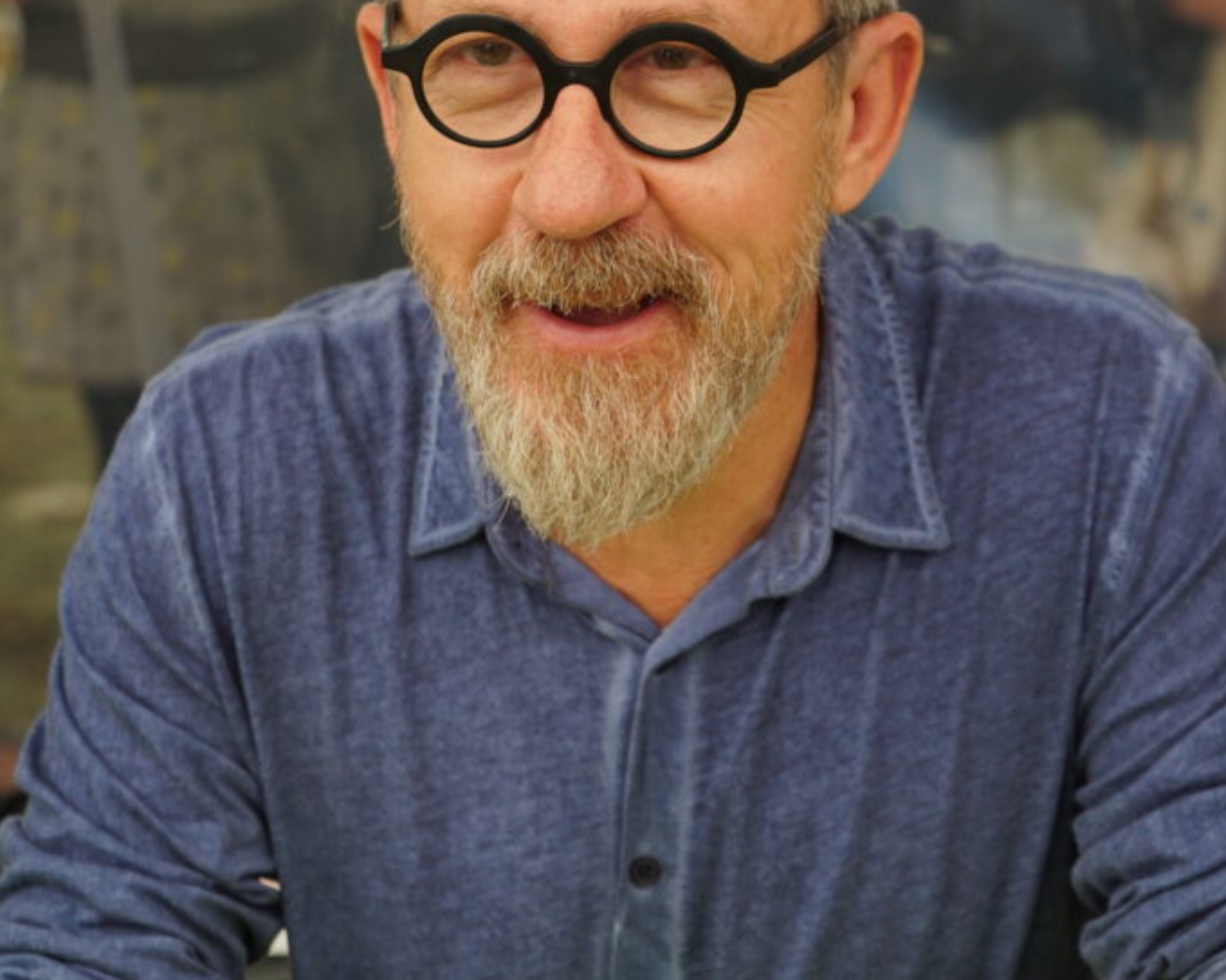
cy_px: 335
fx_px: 3592
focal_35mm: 99
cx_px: 615
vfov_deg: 15.5
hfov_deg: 19.4
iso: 640
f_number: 5.6
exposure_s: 1/160
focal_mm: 70
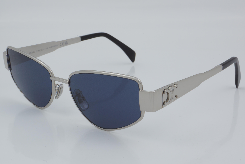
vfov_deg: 18.2
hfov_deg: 27.0
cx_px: 122
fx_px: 510
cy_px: 82
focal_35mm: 75
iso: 100
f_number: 32
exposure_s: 1/4
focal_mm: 50
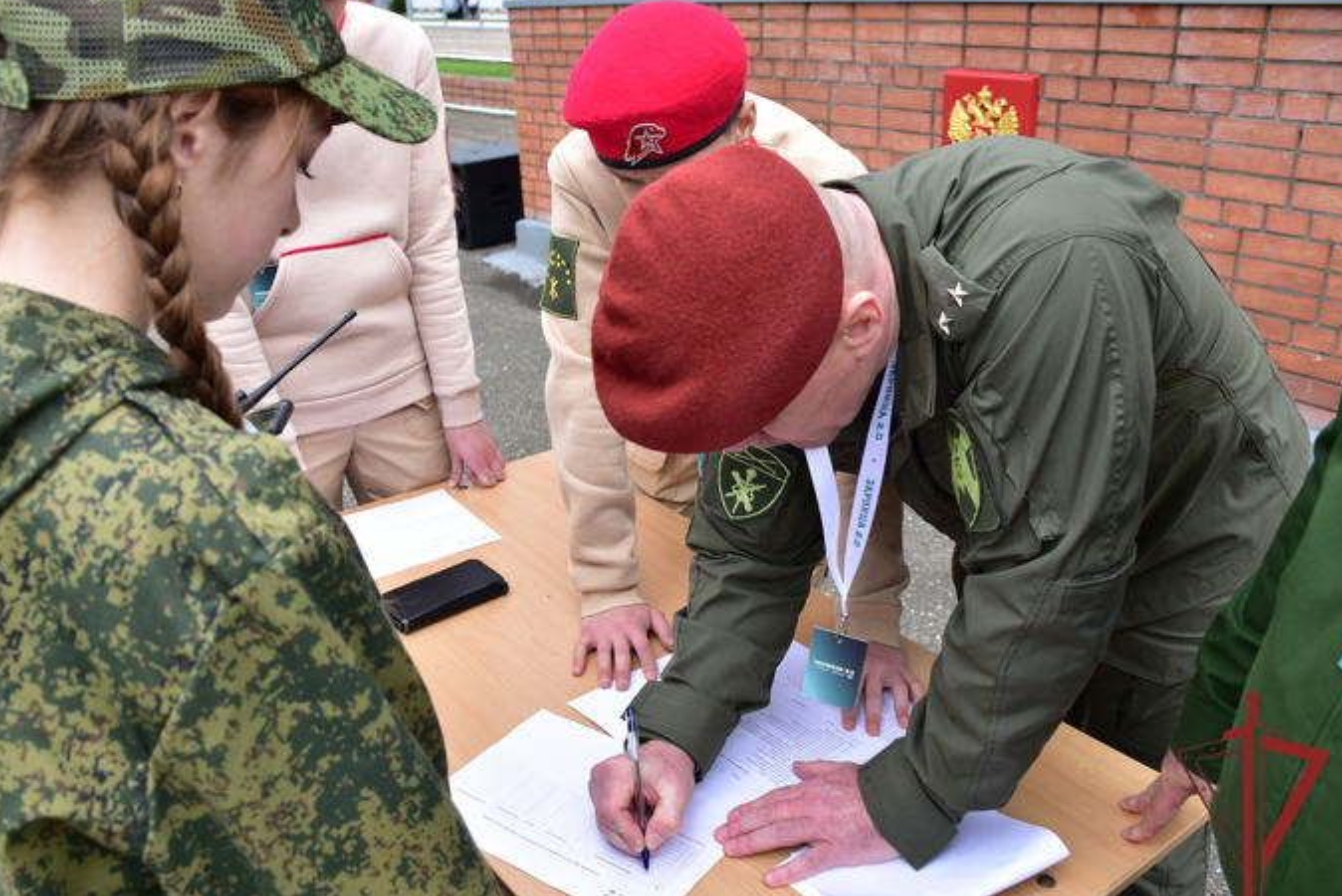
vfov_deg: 43.6
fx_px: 1119
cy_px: 472
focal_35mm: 30
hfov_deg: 61.9
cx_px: 642
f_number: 5
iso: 100
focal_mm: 18
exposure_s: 1/200
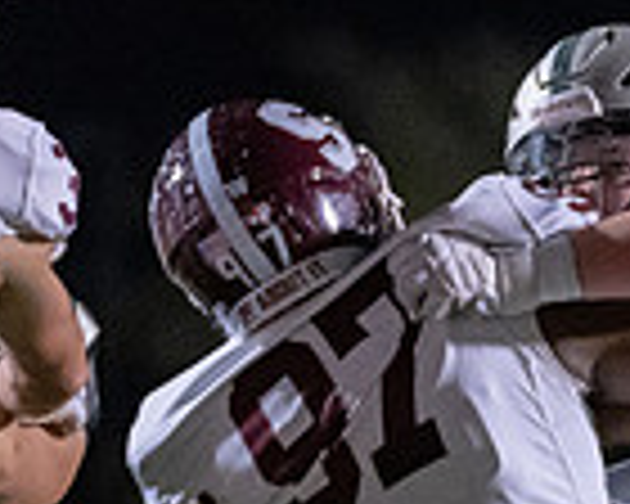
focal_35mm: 748
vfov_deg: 2.1
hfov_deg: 2.6
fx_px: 13947
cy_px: 577
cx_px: 1218
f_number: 2.8
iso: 10000
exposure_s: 1/1250
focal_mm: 142
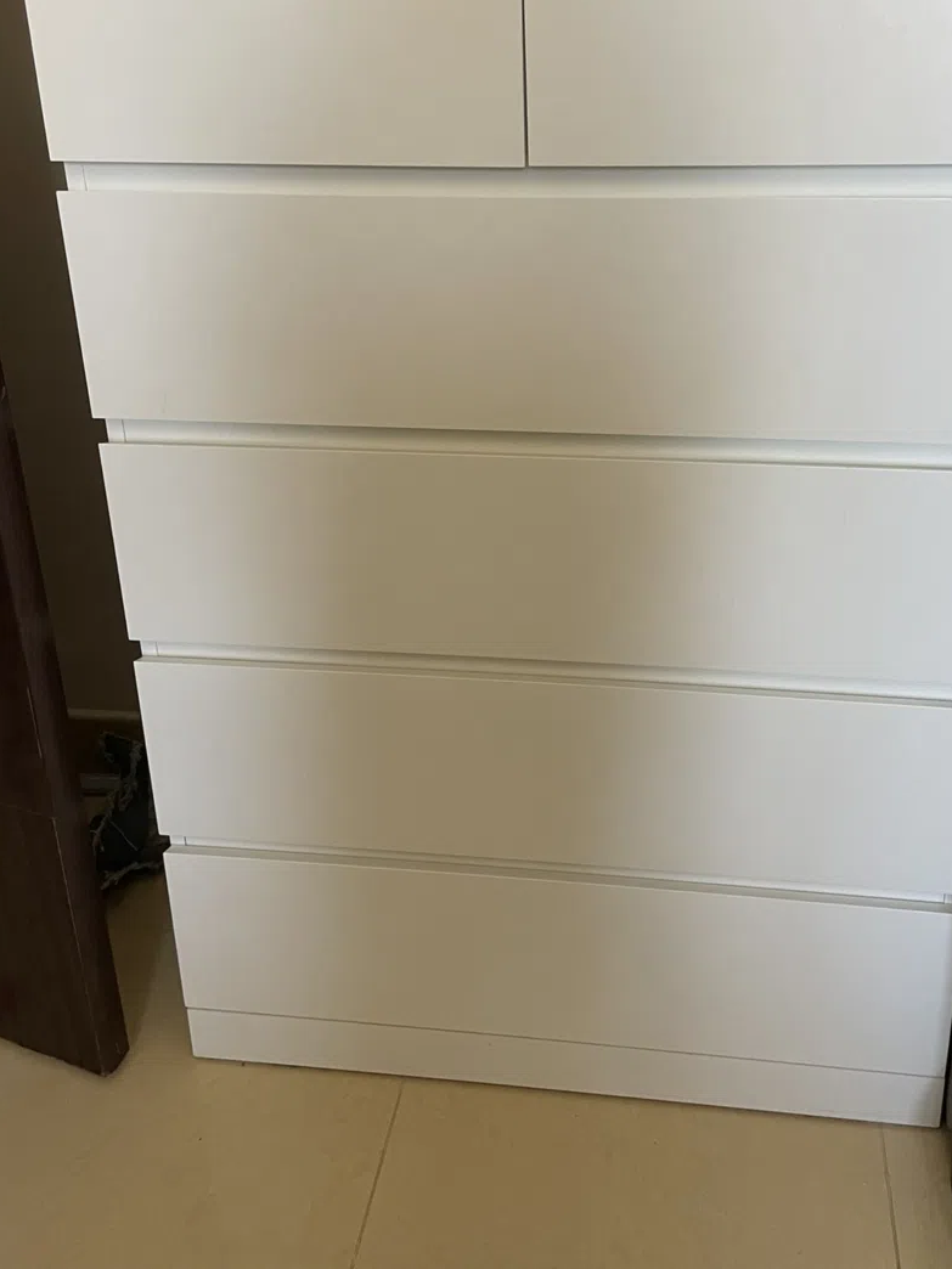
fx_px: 1247
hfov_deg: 41.7
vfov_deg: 53.1
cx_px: 552
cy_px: 441
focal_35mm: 34
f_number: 1.6
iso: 160
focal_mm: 4.2
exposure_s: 1/50
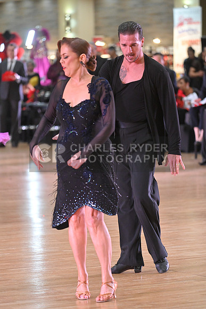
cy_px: 154
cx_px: 103
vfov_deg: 11.1
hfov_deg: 7.4
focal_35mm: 185
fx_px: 1587
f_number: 4
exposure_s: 1/400
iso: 4000
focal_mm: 185
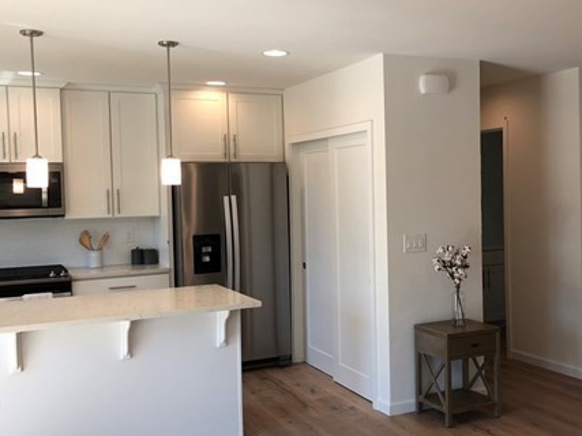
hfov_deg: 44.5
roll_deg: +0.7
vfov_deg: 34.3
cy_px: 219
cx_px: 363
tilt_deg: -2.2
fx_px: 706
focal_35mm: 42
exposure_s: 1/120
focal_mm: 3.99
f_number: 1.8
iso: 25
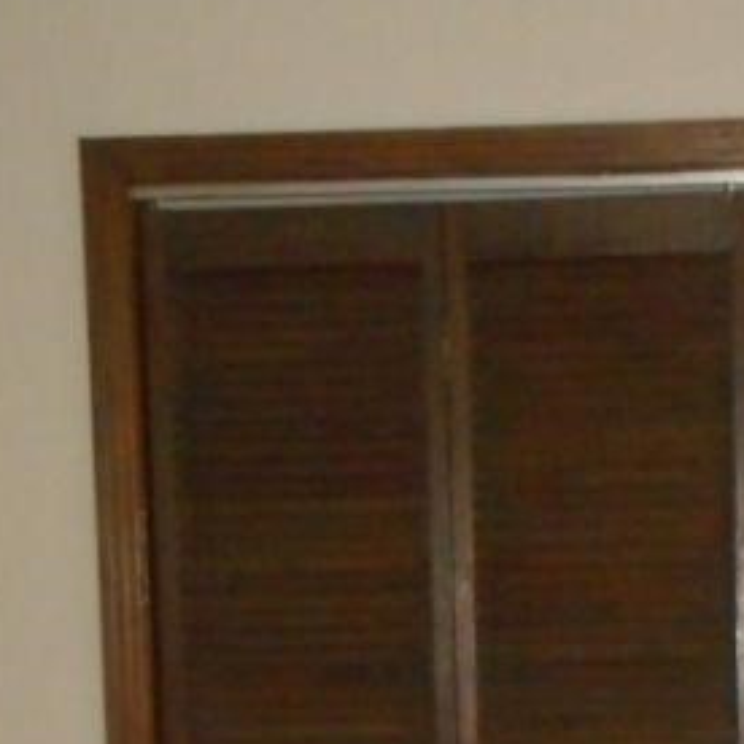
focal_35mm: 128
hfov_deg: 13.6
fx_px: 3113
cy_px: 989
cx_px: 456
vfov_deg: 13.1
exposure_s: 1/30
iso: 1000
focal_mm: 6.9
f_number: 4.5
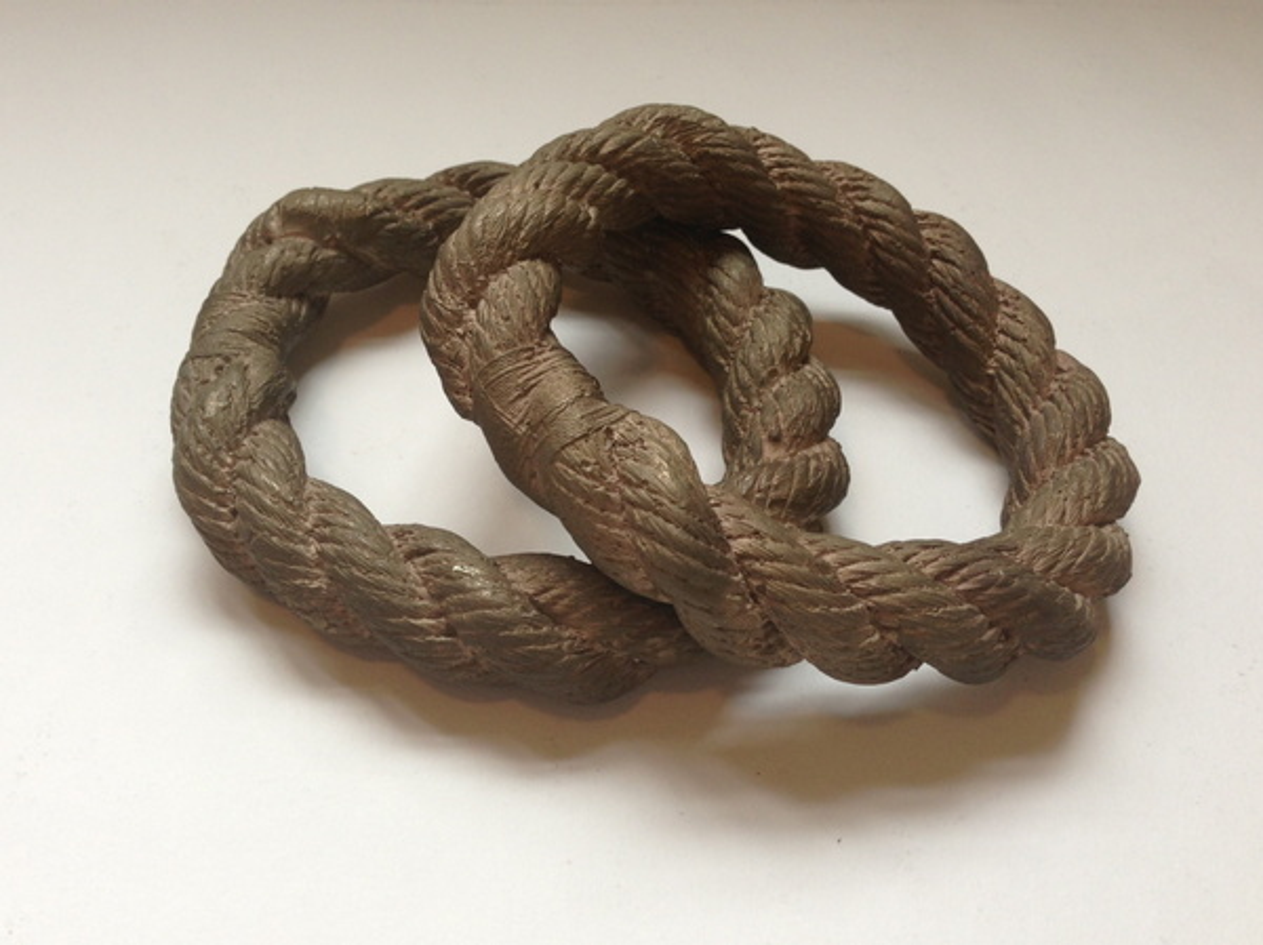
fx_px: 1203
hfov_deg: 55.4
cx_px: 632
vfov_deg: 42.9
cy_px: 472
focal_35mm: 33
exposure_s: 1/60
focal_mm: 4.13
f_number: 2.4
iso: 50
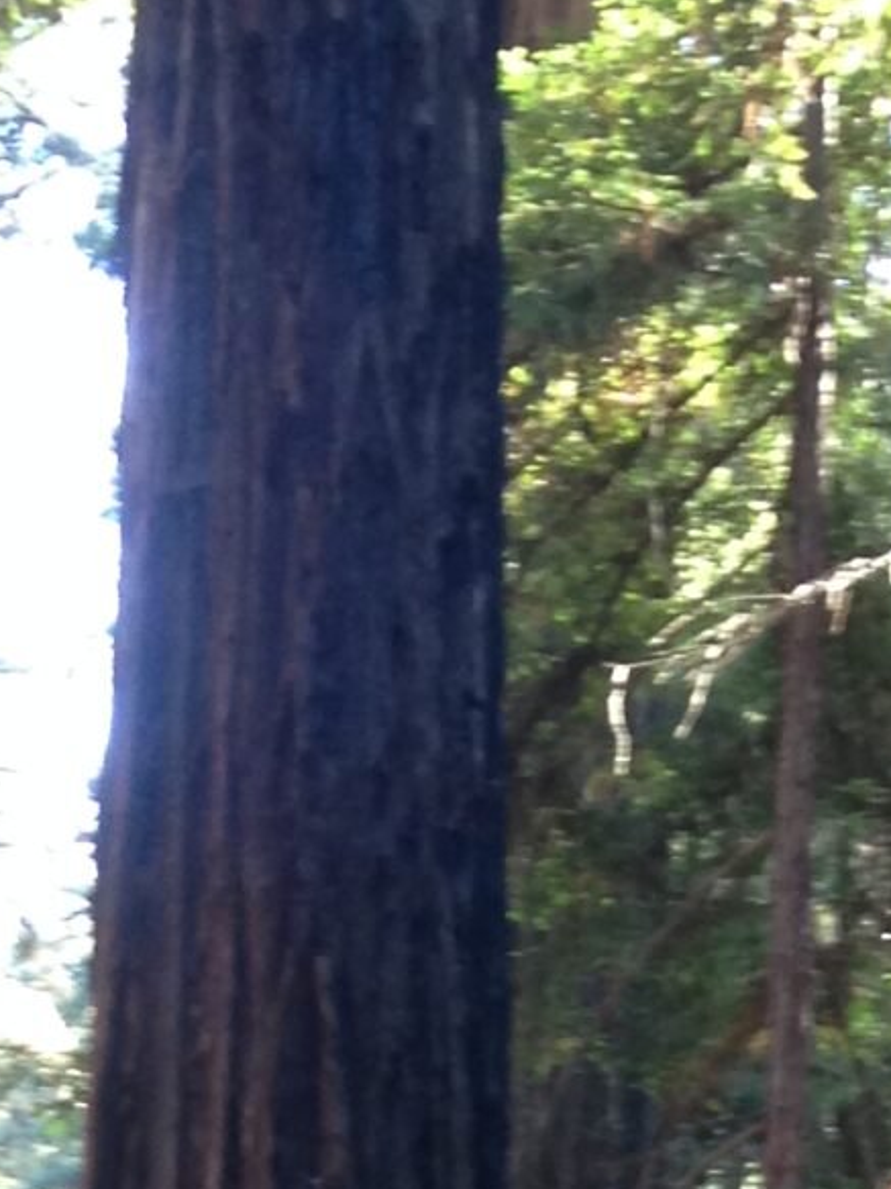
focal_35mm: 145
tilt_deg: +0.6
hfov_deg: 9.9
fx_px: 4978
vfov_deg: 12.1
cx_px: -424
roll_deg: -2.0
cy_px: 2409
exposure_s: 1/20
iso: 80
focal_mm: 4.12
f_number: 2.4
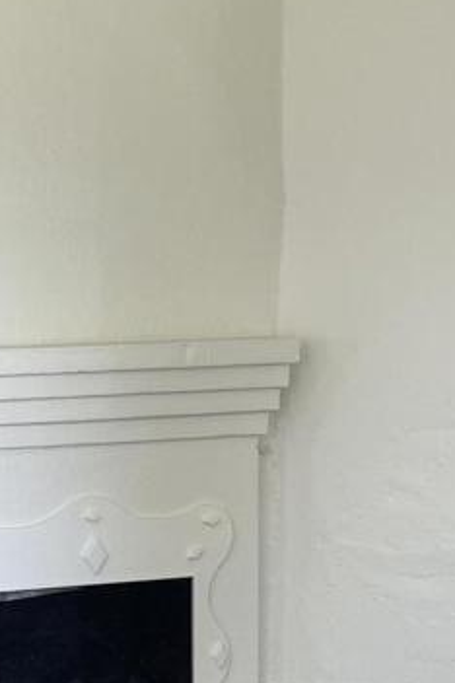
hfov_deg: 16.7
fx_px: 1498
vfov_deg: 25.3
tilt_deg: -8.9
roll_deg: +2.0
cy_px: 535
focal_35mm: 79
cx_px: -62
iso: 64
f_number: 1.6
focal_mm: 4.2
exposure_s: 1/121
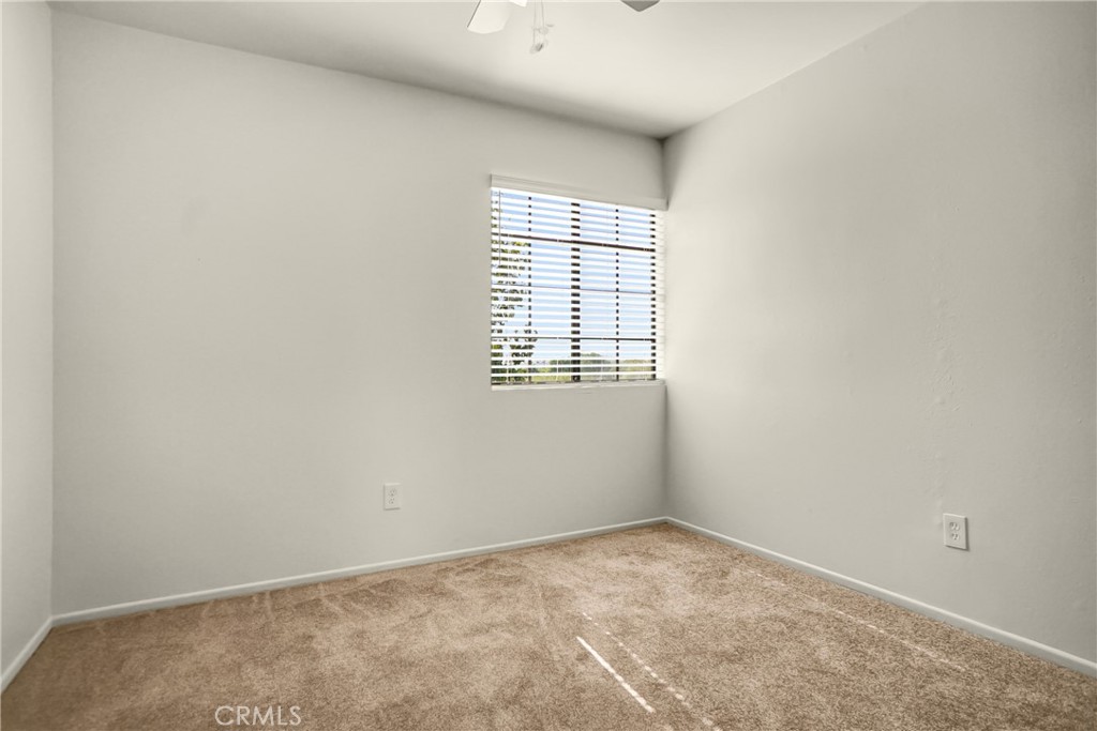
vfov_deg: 53.1
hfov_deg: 73.7
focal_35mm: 24
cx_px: 548
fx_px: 731
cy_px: 366
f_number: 8
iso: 400
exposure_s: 1/320
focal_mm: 16
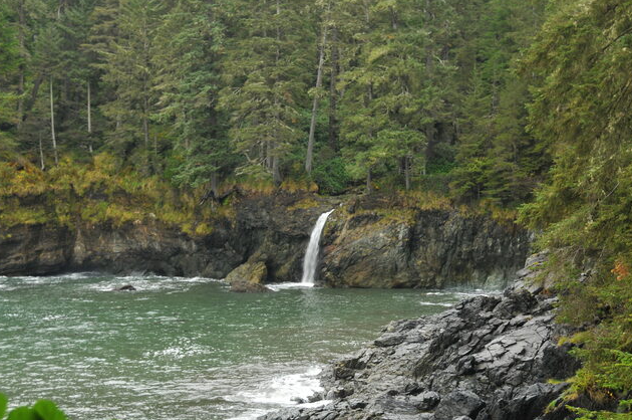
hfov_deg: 32.9
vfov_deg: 22.2
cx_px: 324
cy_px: 198
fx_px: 1069
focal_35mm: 61
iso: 250
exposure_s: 1/15
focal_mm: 32
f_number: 5
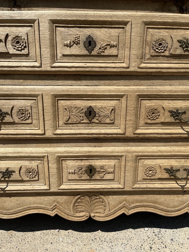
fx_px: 189
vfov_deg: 67.3
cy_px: 126
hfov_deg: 53.1
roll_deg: +1.4
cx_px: 94
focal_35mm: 26
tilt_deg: -14.4
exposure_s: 1/4854
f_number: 1.6
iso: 50
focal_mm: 5.1
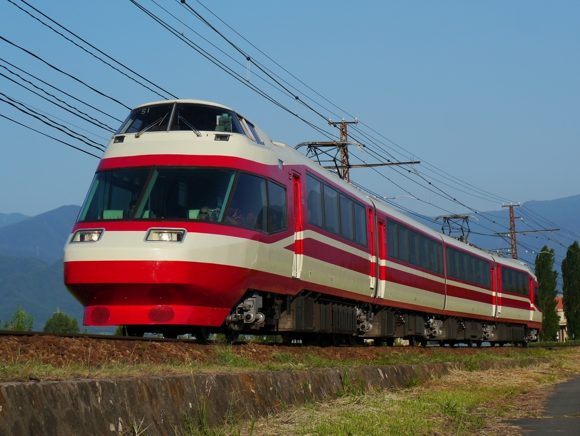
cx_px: 290
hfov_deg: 21.8
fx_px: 1509
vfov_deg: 16.4
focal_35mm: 90
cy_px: 218
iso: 160
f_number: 7.1
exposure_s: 1/500
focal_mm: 45
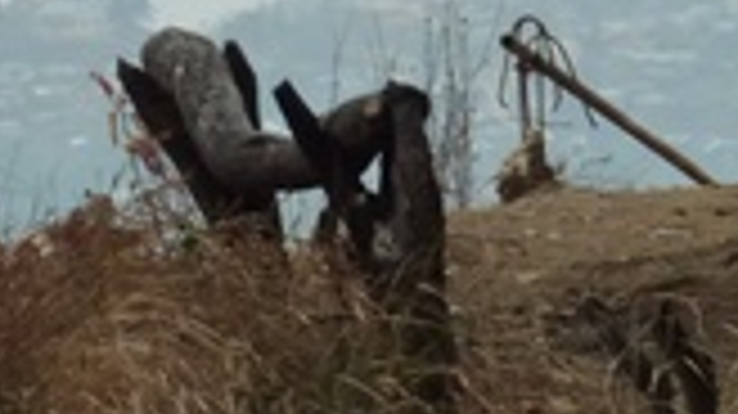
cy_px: -374
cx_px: 1318
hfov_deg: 4.8
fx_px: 8781
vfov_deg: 2.7
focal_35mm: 449
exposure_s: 1/400
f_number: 4.3
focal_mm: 17
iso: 200
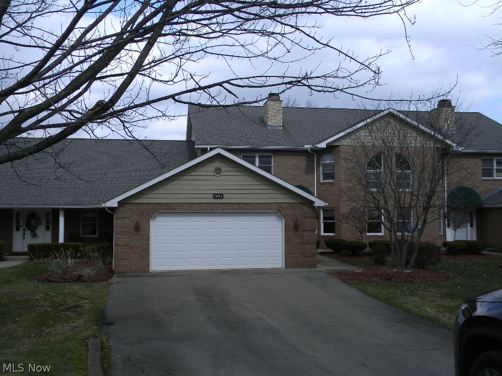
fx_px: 522
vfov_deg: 39.7
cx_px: 251
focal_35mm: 36
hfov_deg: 51.4
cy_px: 188
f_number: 3.7
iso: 80
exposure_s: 1/589
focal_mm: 6.4
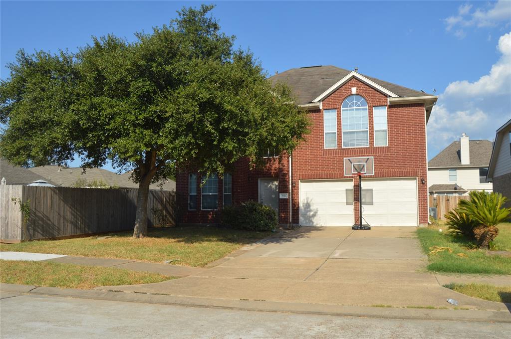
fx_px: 425
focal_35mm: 30
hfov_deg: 62.0
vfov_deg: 43.5
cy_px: 170
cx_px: 256
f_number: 10
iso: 100
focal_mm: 20
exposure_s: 1/200
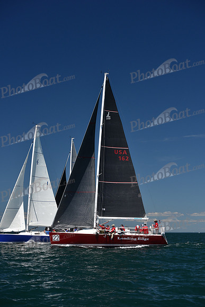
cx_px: 102
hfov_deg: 19.5
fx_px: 598
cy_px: 154
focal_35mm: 70
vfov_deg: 28.8
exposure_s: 1/800
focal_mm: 70
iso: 250
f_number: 5.6
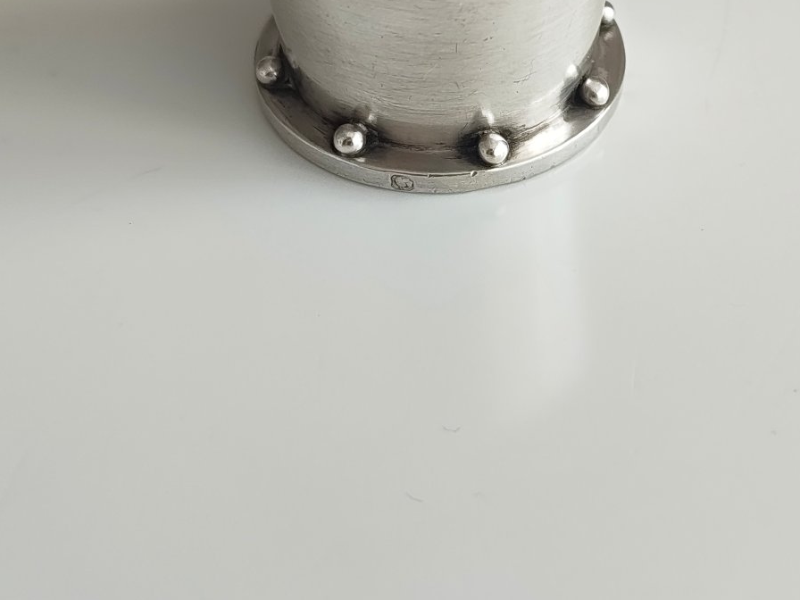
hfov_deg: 32.7
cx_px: 403
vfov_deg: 24.4
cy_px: 110
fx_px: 1364
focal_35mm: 59
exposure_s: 1/100
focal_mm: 5.56
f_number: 1.88
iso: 141
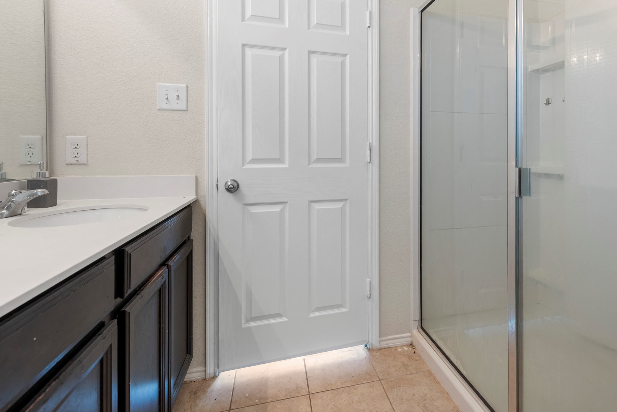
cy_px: 150
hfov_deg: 89.2
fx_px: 309
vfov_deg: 66.3
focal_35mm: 18
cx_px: 360
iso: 400
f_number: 8
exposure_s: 1/50
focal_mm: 14
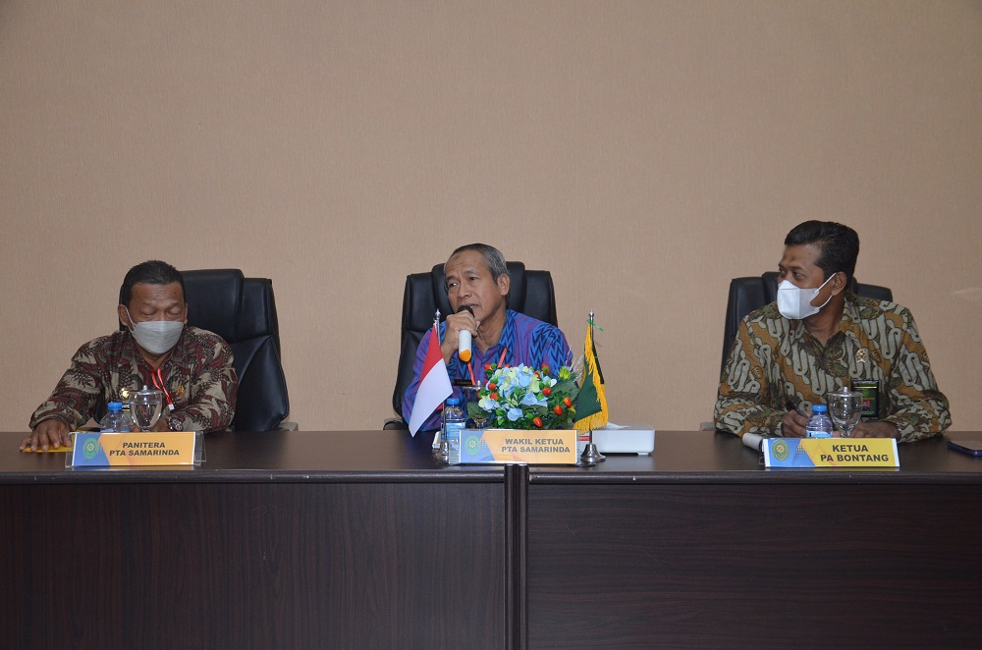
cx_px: 491
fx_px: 1143
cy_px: 325
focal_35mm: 42
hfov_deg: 46.5
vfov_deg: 31.7
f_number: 4
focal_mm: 28
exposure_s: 1/60
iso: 800
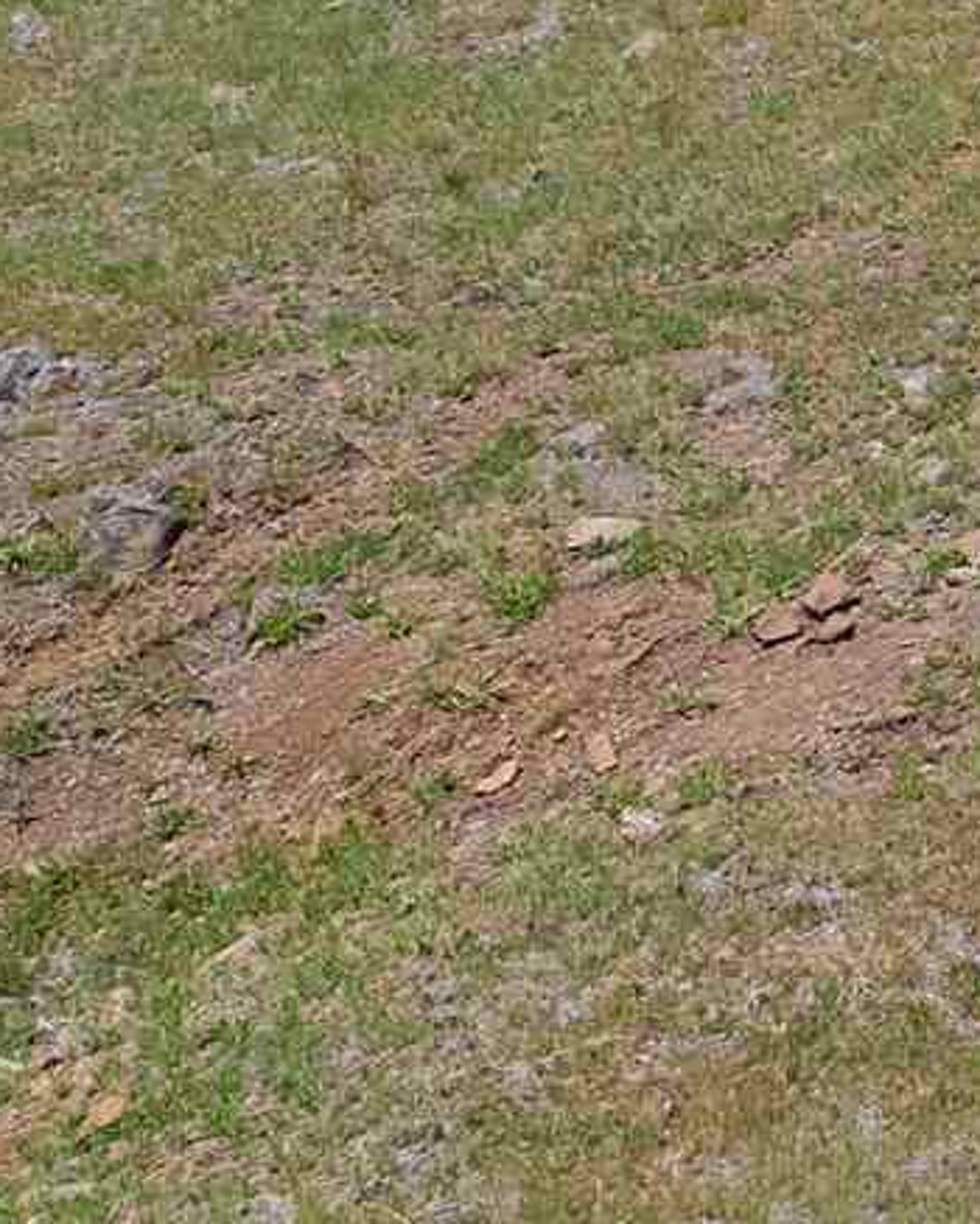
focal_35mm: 145
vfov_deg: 12.5
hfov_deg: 8.5
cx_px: 3122
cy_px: -683
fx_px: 5253
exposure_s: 1/180
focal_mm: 8.38
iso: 100
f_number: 2.8
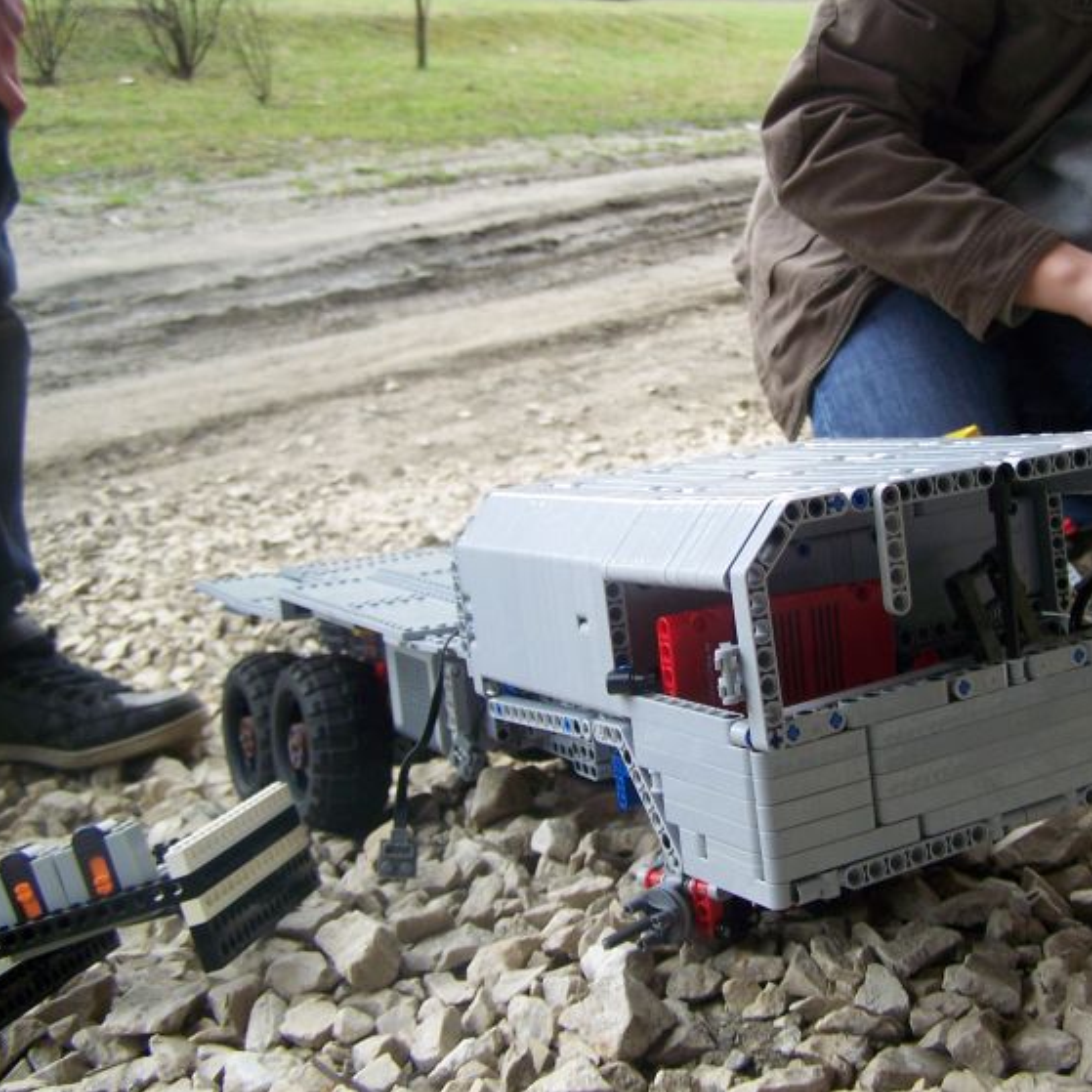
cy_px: 508
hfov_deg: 34.9
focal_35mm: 48
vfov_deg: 35.3
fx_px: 1713
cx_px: 756
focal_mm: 6.3
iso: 80
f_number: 2.8
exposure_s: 1/160
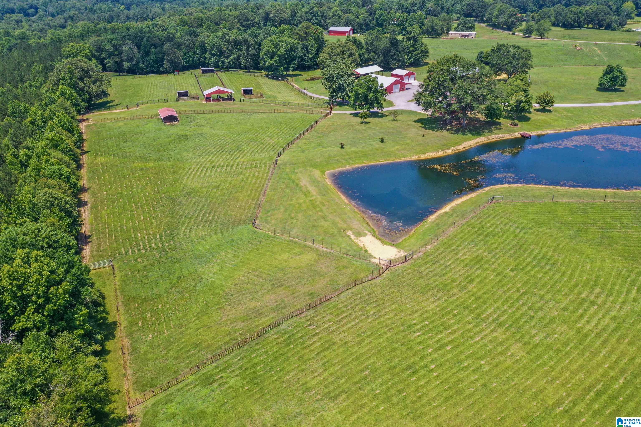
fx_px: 499
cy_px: 214
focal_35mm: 28
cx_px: 320
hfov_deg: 65.5
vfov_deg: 46.4
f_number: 8
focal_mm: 10.26
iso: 100
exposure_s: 1/120
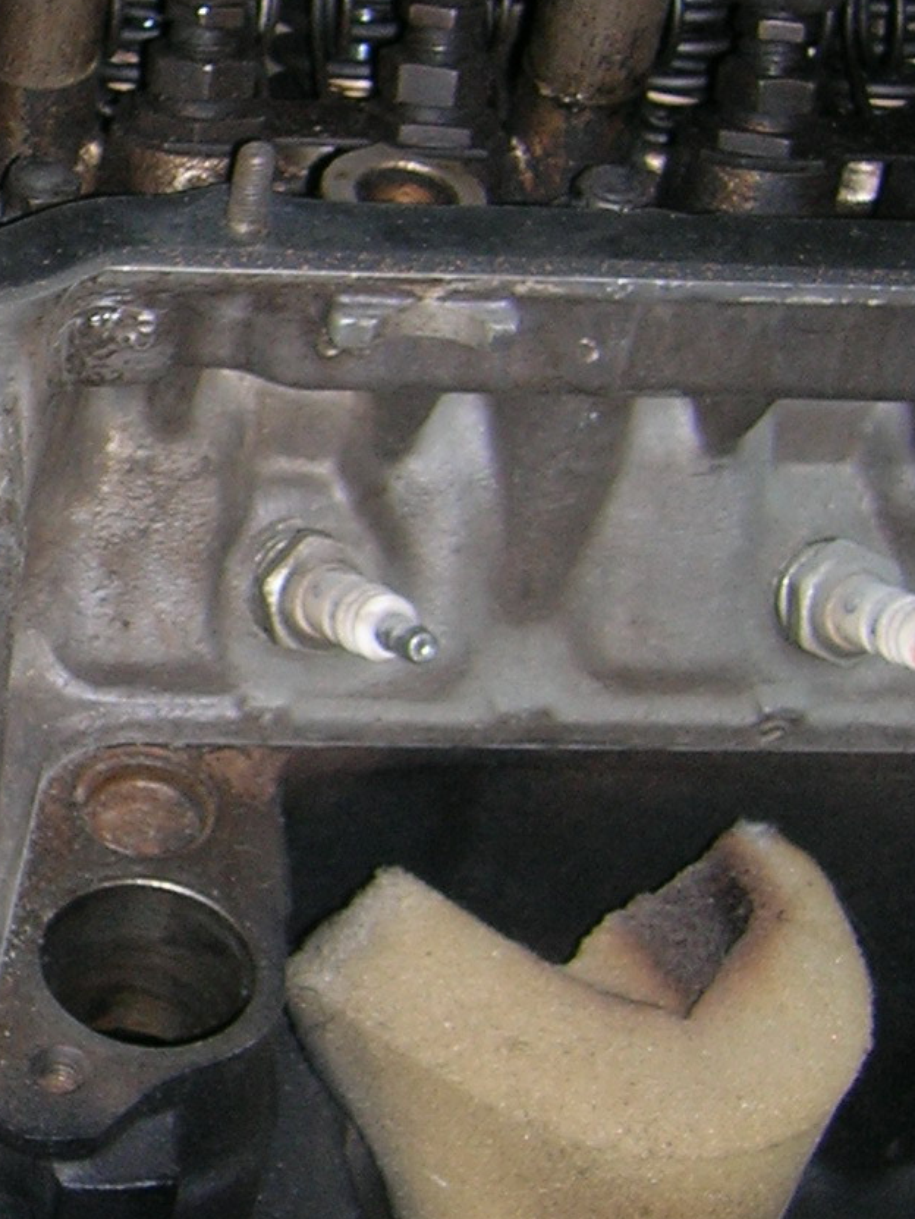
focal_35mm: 106
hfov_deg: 13.1
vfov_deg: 18.5
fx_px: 3733
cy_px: 603
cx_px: -494
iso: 50
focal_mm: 5.7
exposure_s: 1/60.1
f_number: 2.9
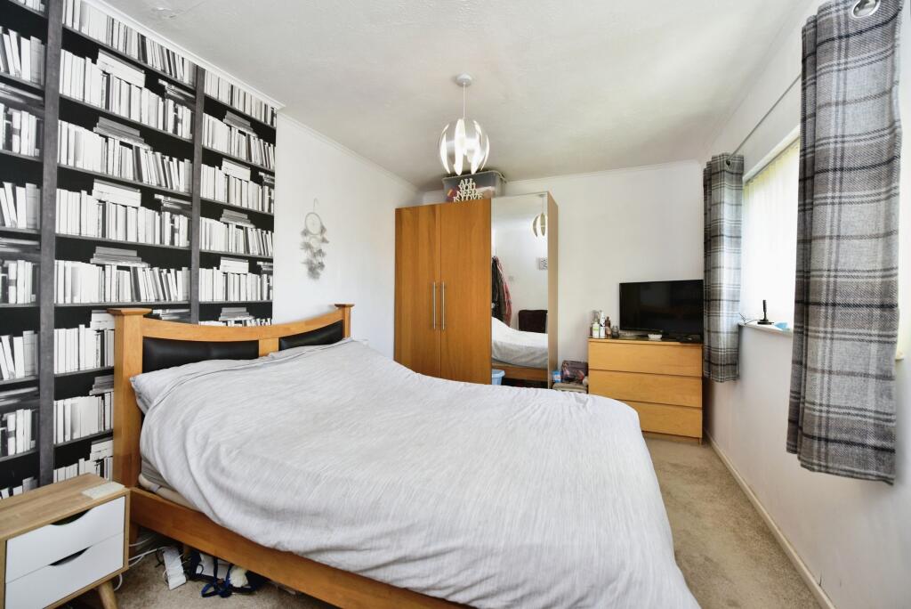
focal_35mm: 14
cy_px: 304
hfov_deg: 104.2
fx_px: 354
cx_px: 456
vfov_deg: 81.3
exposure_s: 1/90
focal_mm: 14
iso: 800
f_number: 4.8
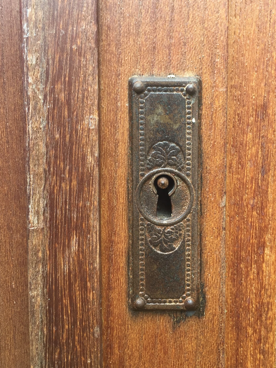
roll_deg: +1.9
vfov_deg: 43.8
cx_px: 163
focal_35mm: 43
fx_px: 457
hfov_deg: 33.5
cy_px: 173
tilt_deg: -5.6
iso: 32
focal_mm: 4.15
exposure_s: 1/50
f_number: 2.2
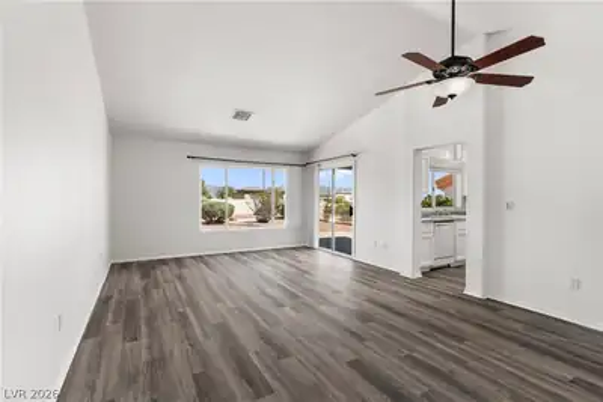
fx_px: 285
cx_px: 302
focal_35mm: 17
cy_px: 201
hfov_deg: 93.3
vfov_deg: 70.5
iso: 320
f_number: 8
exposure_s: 1/25
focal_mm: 17
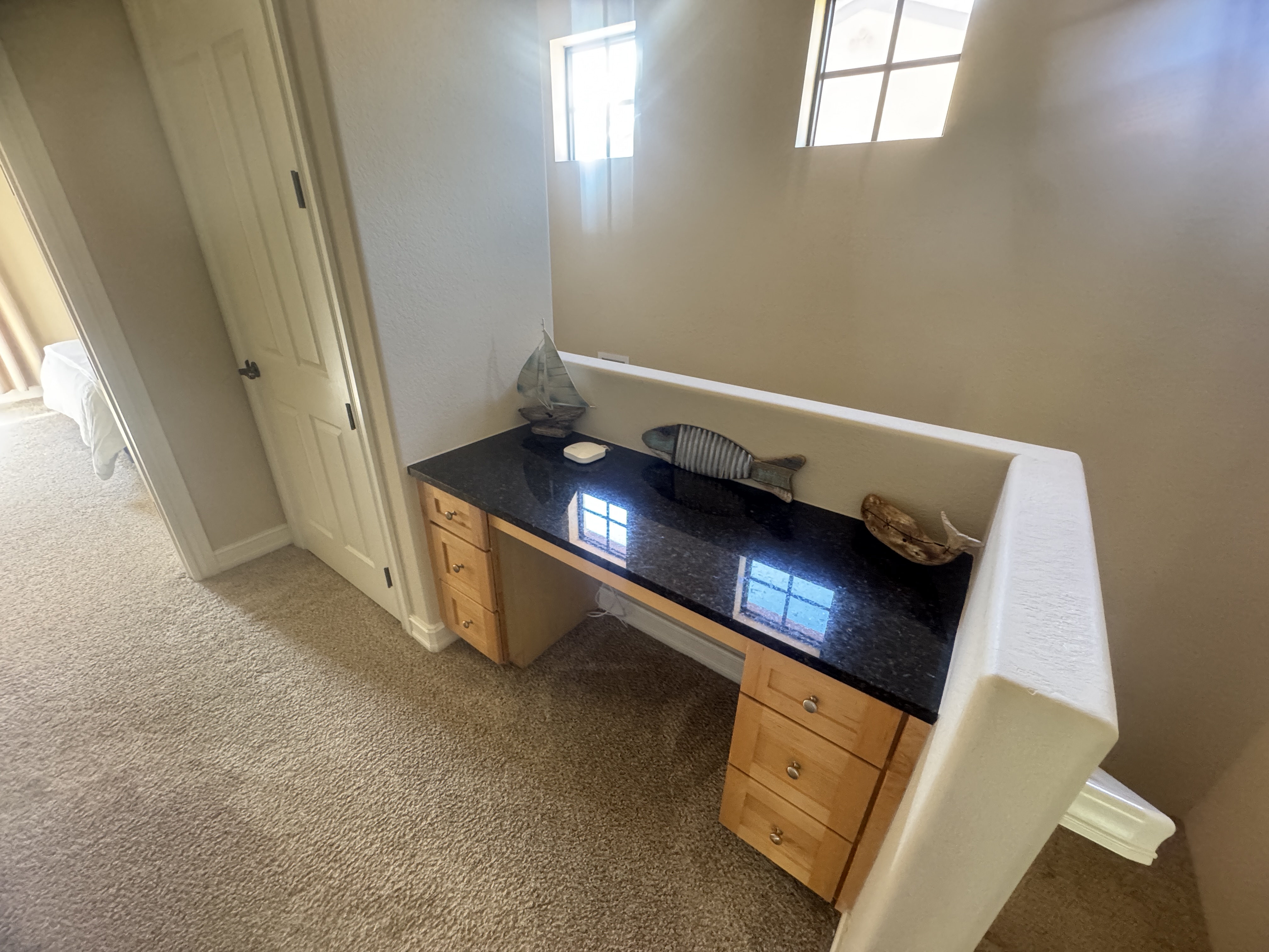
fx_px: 513
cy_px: 476
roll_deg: -1.2
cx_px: 634
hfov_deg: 102.1
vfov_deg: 85.7
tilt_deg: -26.6
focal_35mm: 14
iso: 800
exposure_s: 1/60
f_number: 2.2
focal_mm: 2.22
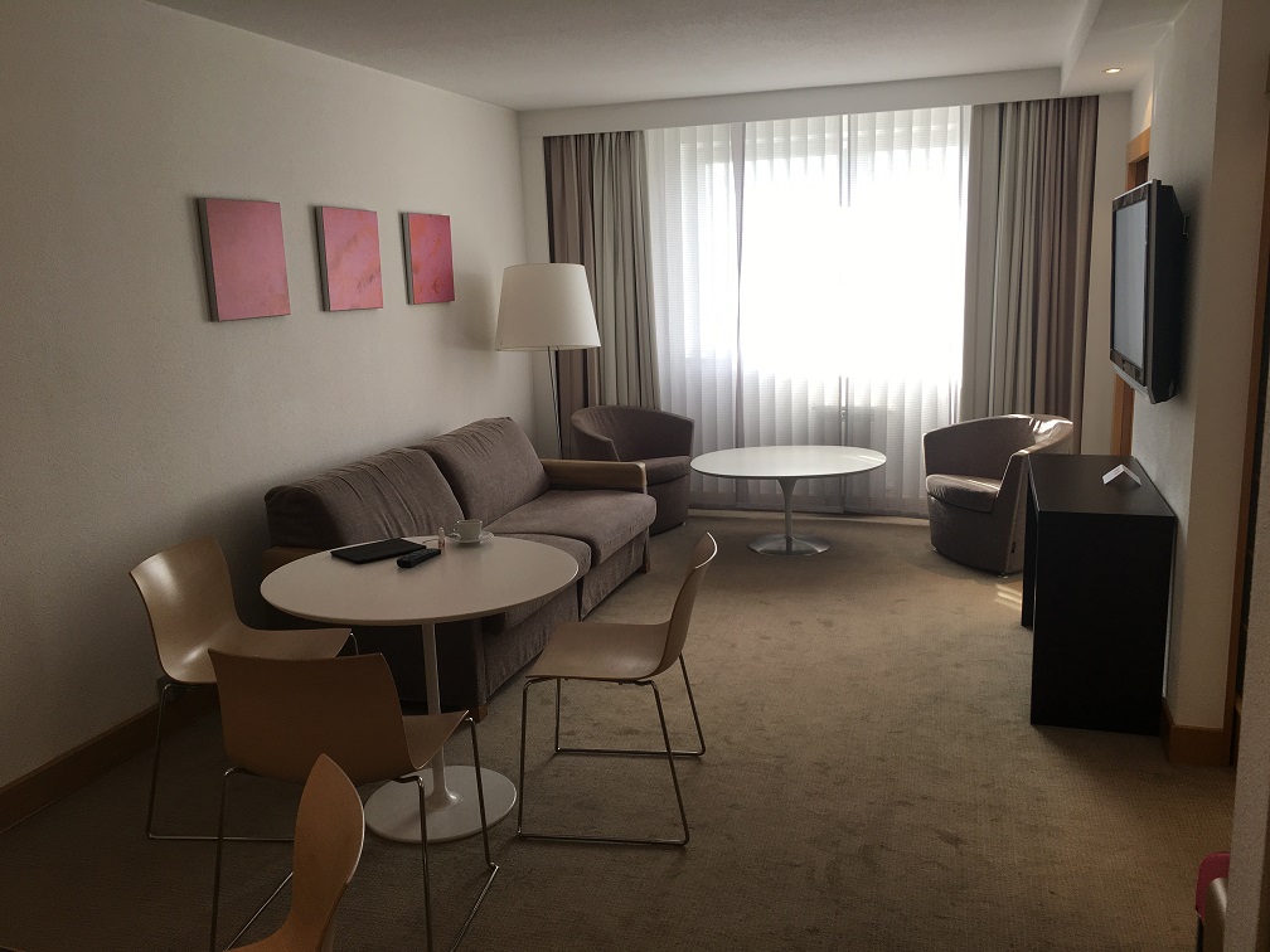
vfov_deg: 48.2
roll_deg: +2.6
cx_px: 635
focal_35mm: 29
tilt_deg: -10.9
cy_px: 476
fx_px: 1064
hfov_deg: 61.7
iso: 25
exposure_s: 1/50
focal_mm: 4.15
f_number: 2.2
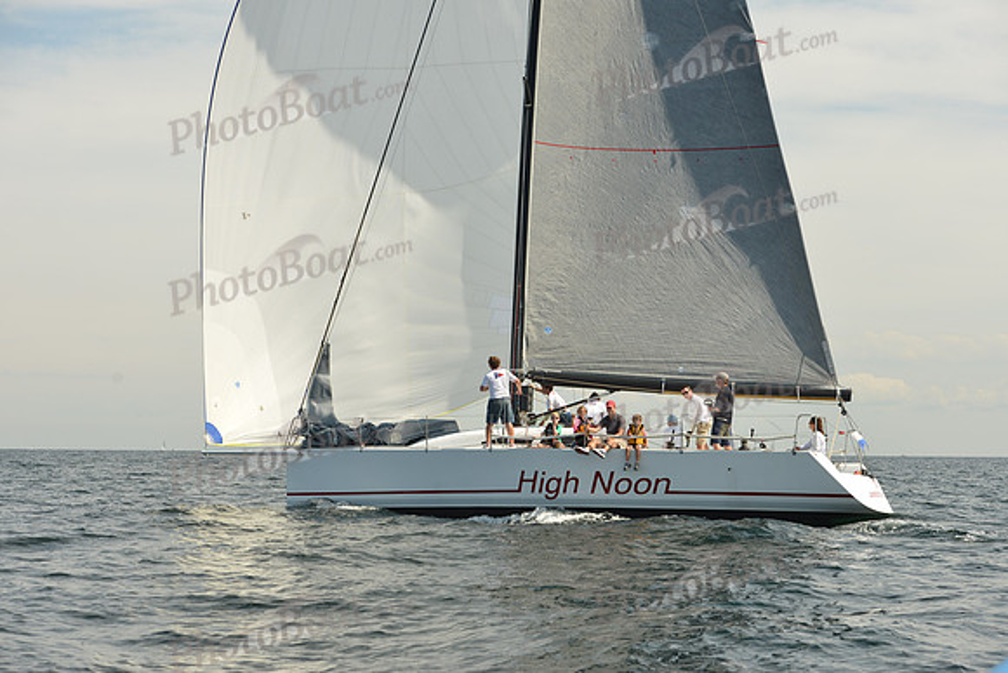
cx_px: 504
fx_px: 1960
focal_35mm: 70
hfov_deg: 28.8
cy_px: 336
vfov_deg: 19.5
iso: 320
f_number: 7.1
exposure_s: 1/1250
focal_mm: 70
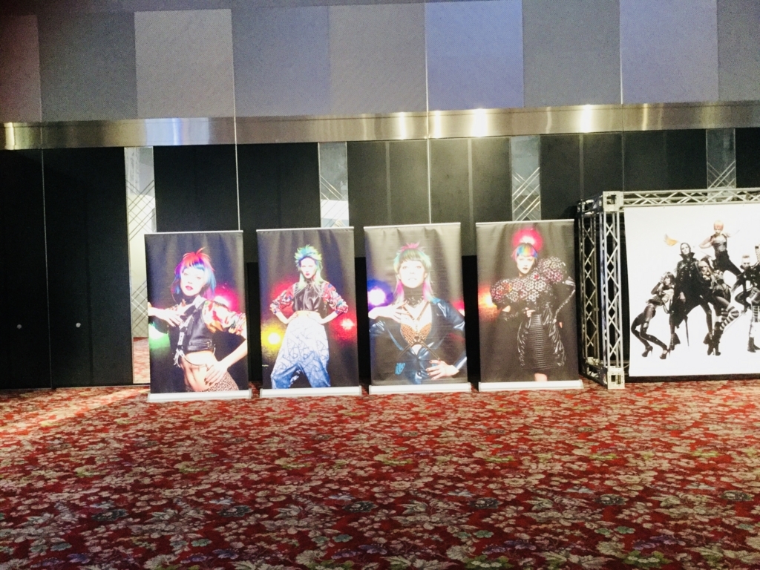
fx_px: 681
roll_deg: +0.1
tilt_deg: -3.1
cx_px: 380
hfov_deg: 58.4
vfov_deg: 45.4
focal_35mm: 31
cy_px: 285
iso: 250
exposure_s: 1/33
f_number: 2.4
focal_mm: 3.3
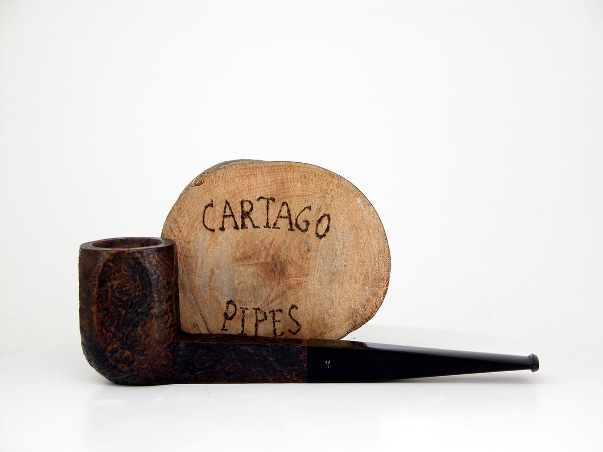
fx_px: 1846
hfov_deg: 18.5
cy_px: 226
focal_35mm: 106
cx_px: 302
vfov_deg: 14.0
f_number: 3.7
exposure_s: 1/84.7
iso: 100
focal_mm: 27.3
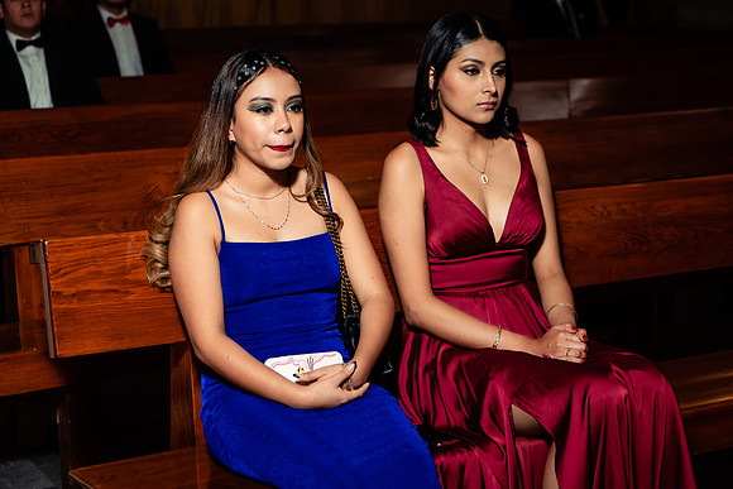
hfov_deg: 28.6
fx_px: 1434
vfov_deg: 19.4
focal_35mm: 70
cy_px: 227
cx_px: 427
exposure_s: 1/160
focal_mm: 60
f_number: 4
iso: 1250
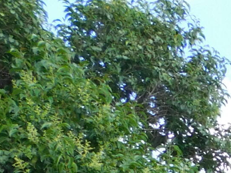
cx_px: 563
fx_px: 854
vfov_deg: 10.1
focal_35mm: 128
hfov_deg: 12.2
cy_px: 410
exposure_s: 1/250
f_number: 3
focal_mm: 4
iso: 125
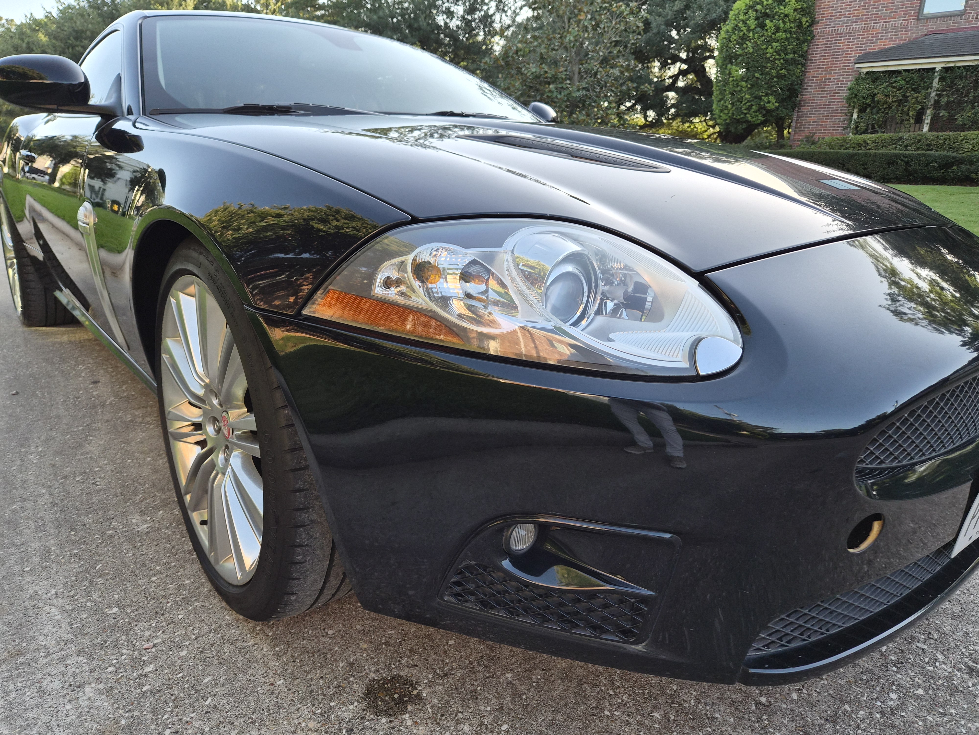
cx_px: 490
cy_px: 368
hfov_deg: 73.9
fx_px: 650
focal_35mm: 23
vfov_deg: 58.9
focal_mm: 5.4
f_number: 1.8
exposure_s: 1/644
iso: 80
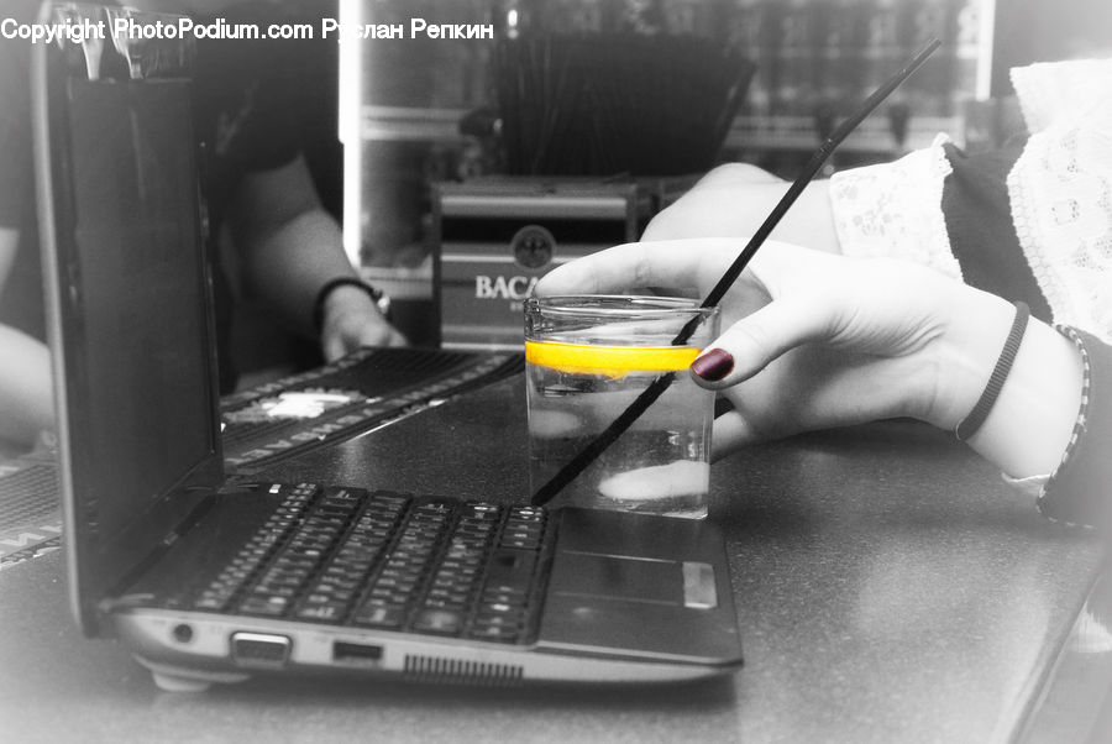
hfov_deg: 20.9
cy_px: 372
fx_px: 3015
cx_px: 556
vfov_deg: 14.1
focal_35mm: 98
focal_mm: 65
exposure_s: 1/60
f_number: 10
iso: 320
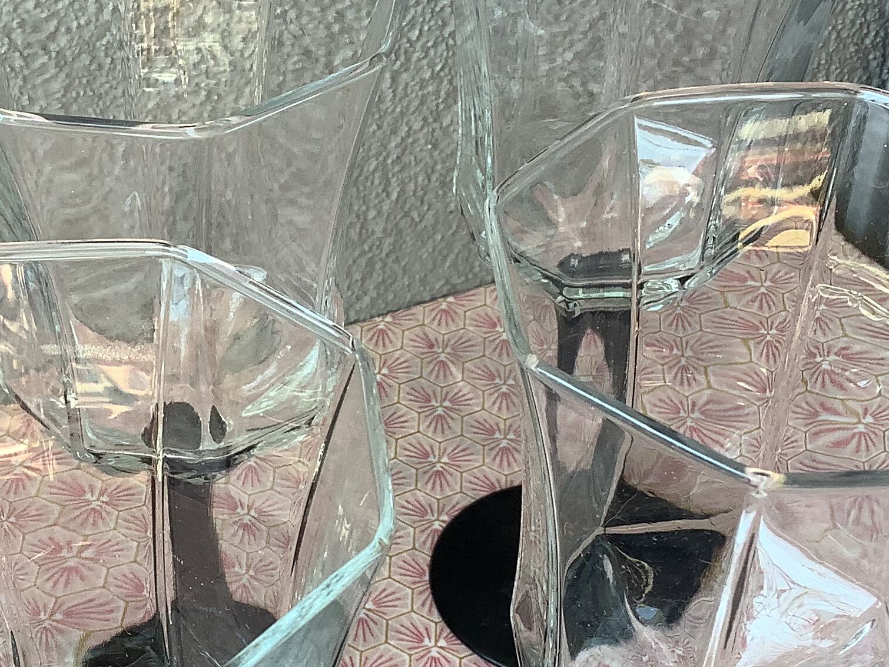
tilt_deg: -41.6
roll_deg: +0.5
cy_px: 430
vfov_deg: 21.9
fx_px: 1721
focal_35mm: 67
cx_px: 282
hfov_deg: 28.7
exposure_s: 1/120
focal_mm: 3.3
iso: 40
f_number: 2.4
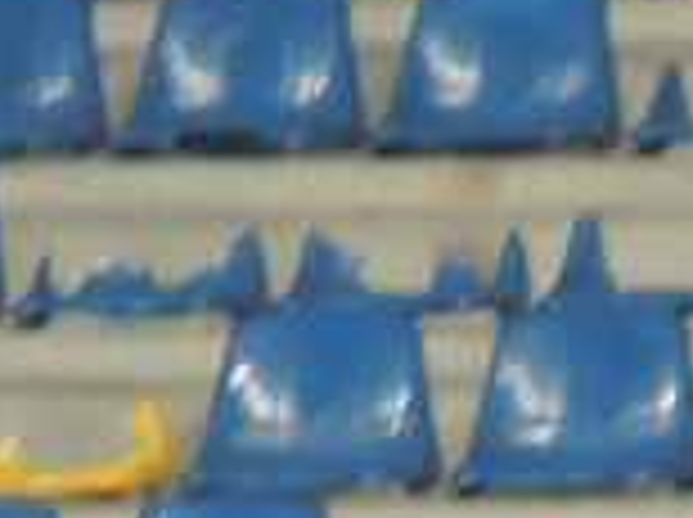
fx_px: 36159
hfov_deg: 1.1
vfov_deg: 0.8
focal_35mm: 1809
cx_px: 711
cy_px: 5
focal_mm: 77.5
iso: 800
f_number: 4.9
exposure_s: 1/15
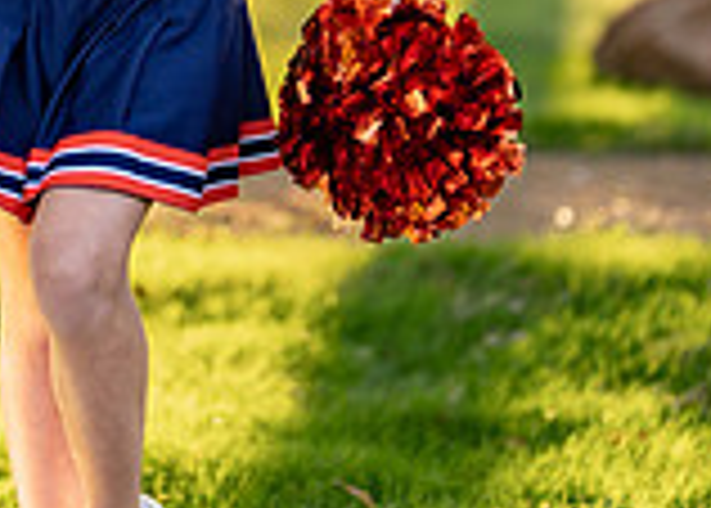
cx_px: 126
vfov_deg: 7.1
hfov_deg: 9.9
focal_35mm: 202
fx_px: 4081
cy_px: -80
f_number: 1.2
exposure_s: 1/500
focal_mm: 50
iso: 100
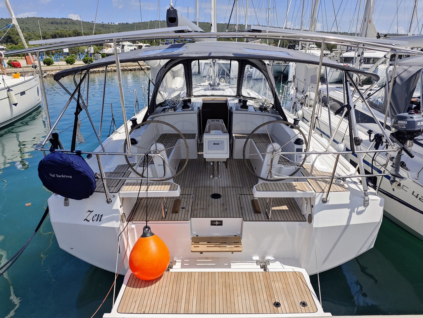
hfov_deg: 73.9
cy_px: 159
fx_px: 281
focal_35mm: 23
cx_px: 212
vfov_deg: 58.9
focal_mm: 6.55
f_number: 1.6
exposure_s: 1/5066
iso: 50
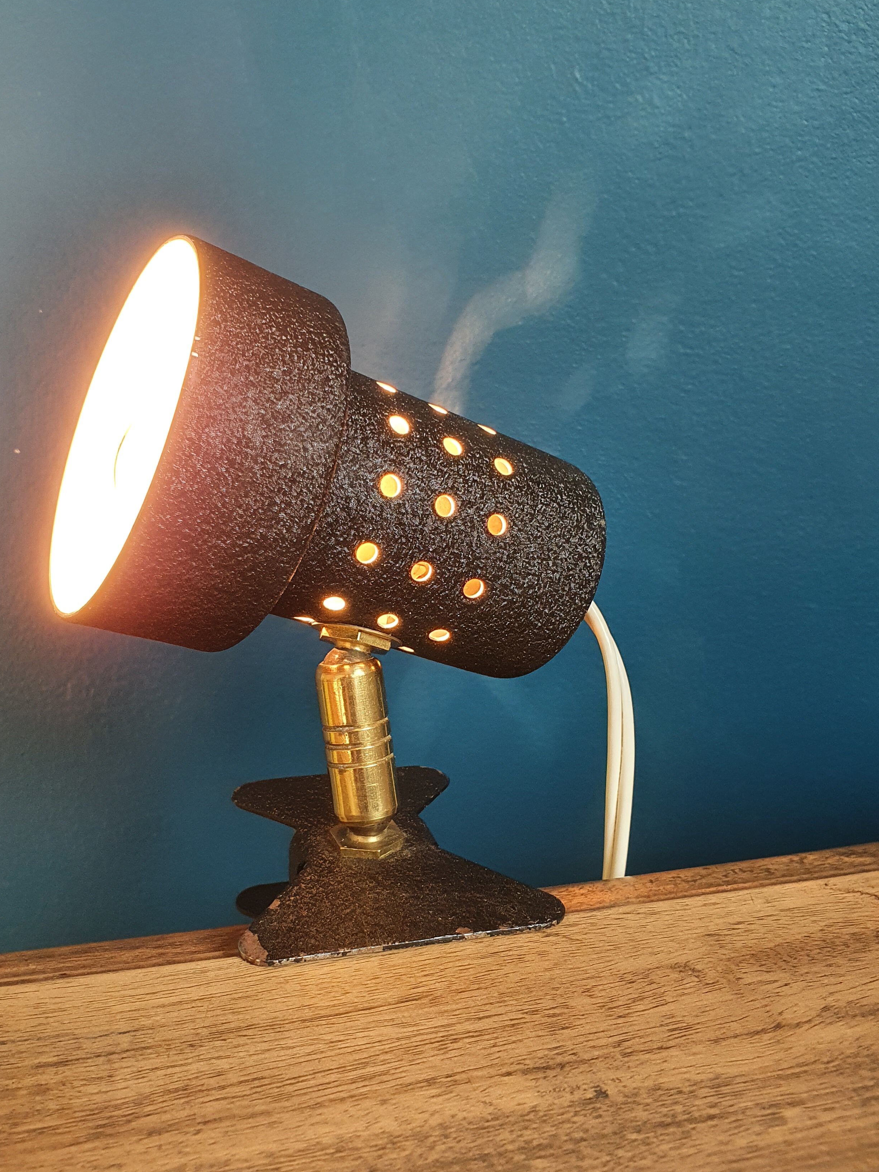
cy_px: 613
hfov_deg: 44.1
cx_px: 378
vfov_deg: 56.8
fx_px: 1083
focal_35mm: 32
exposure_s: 1/100
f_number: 2.4
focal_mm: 4.32
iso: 320
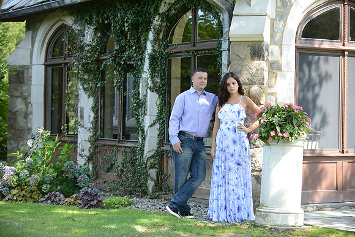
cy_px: 118
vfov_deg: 14.4
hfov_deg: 21.5
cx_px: 178
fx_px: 937
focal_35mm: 95
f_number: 4
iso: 400
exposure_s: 1/400
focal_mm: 95
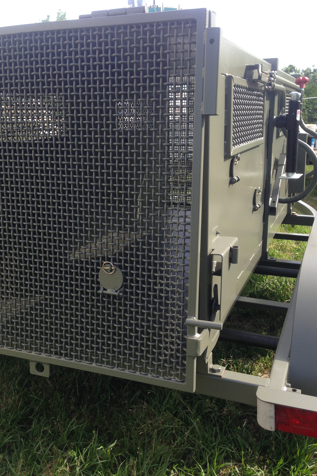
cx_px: 170
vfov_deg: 54.4
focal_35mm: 35
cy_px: 241
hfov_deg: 37.8
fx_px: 462
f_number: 2.4
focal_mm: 4.12
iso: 50
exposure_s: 1/262
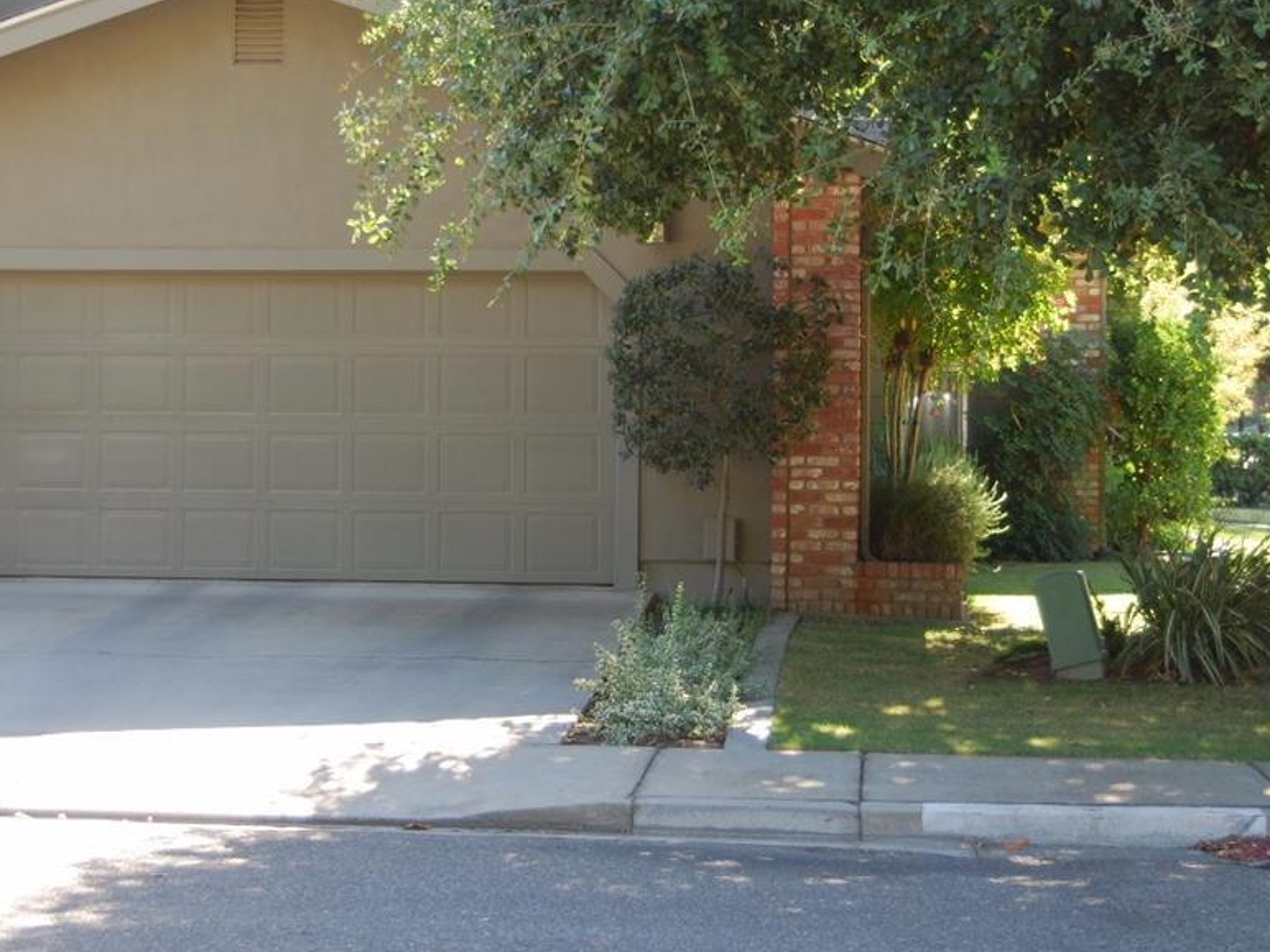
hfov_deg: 22.4
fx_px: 3189
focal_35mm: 87
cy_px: 330
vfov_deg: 17.0
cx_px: 367
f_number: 4.5
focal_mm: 31
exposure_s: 1/125
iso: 200
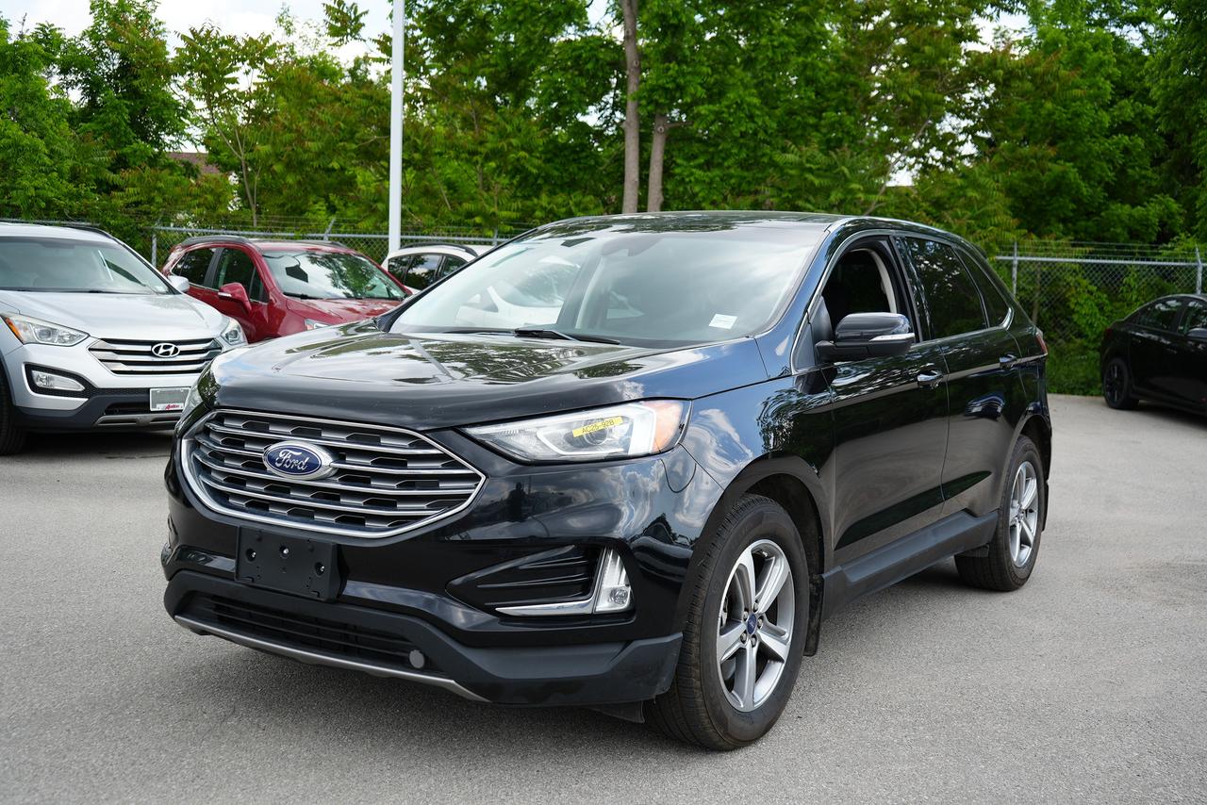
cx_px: 604
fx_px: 1274
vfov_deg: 35.1
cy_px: 402
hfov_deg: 50.7
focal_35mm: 38
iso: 100
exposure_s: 1/160
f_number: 5
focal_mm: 38
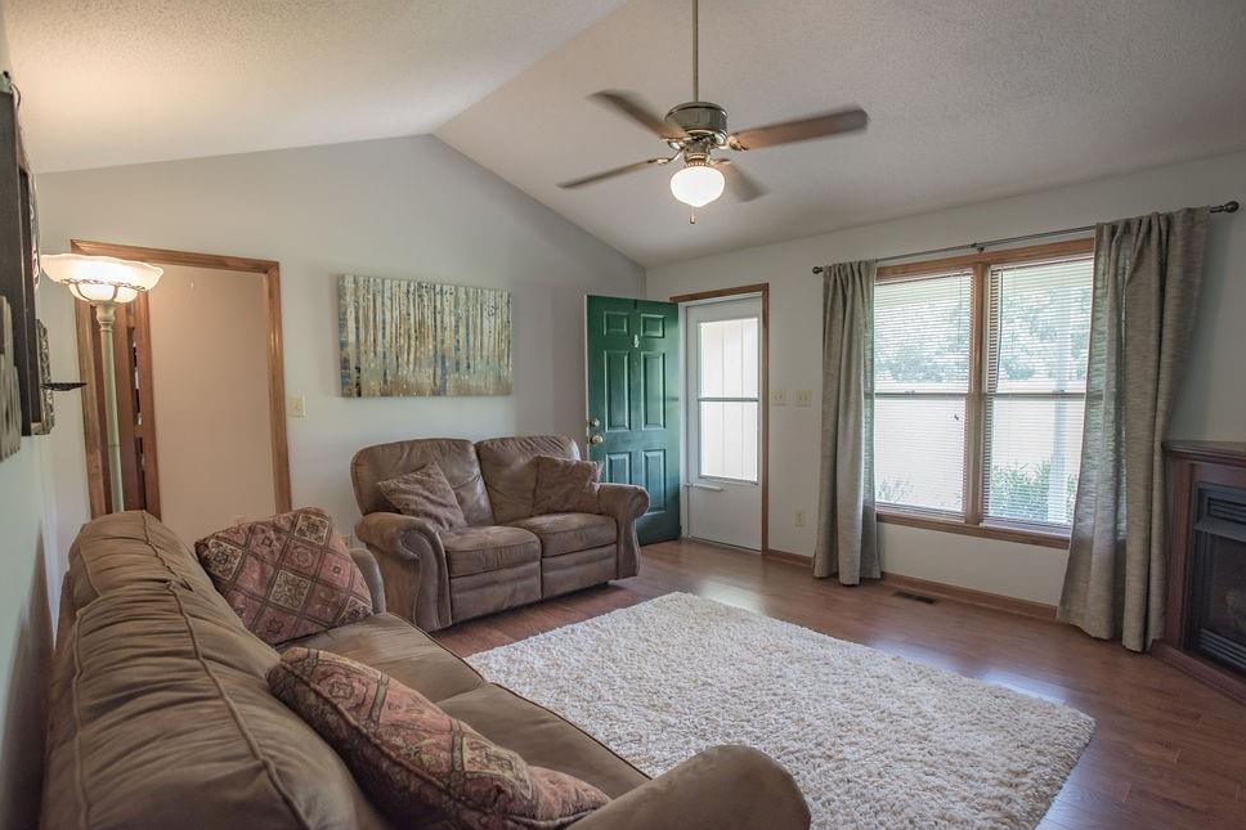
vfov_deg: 67.3
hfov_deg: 89.9
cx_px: 658
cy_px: 439
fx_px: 623
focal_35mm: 18
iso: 1250
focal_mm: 17
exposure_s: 1/100
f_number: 4.5
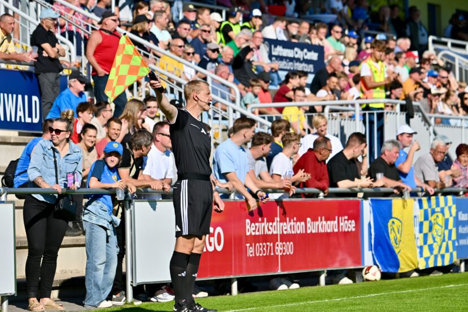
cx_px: 190
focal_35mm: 203
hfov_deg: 10.1
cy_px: 162
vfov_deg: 6.8
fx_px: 2639
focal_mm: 165
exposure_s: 1/1600
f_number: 5
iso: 125
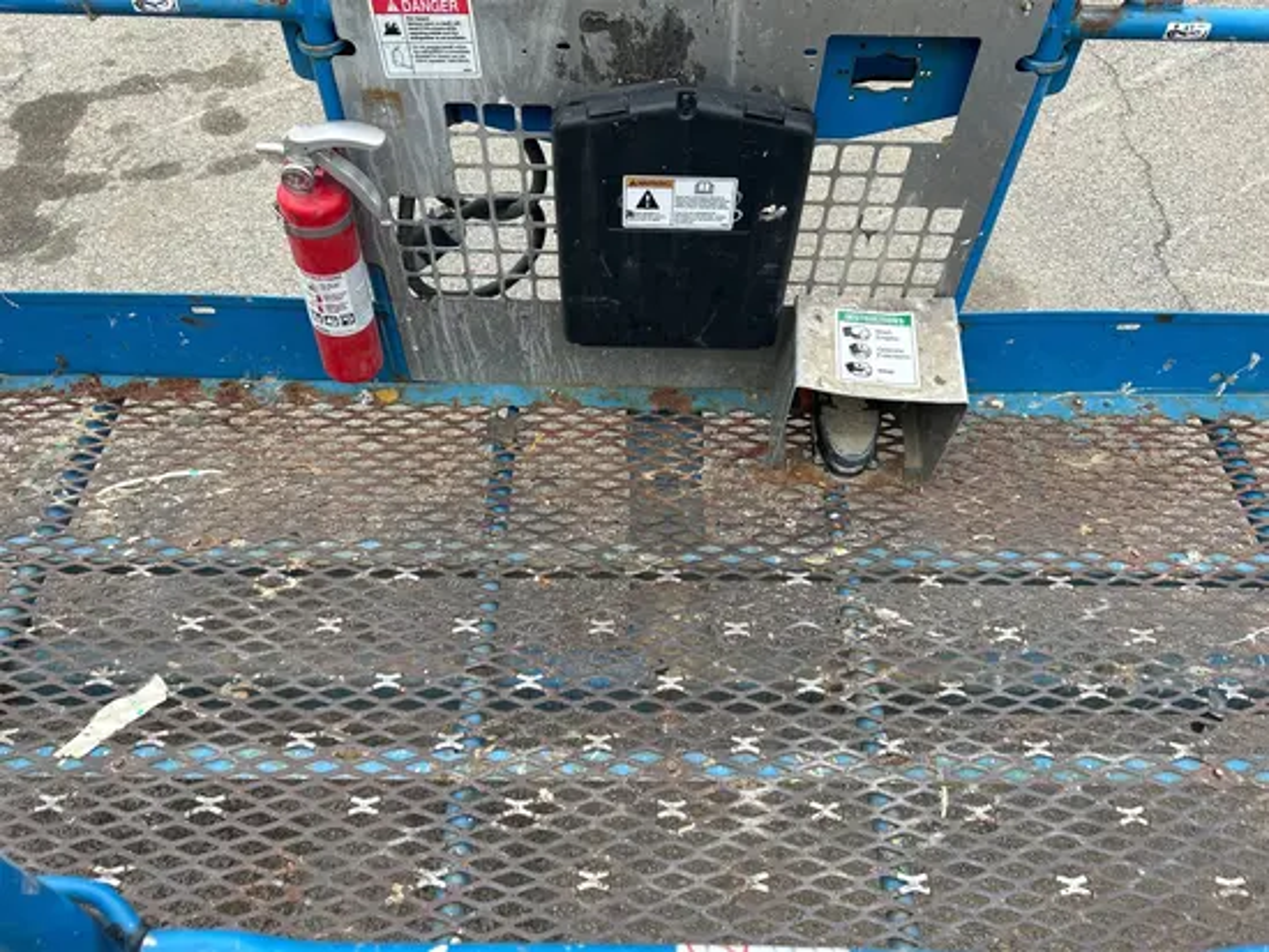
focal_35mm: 26
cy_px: 476
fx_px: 954
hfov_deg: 67.3
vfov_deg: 53.1
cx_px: 634
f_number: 1.5
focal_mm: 5.7
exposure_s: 1/411
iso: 50
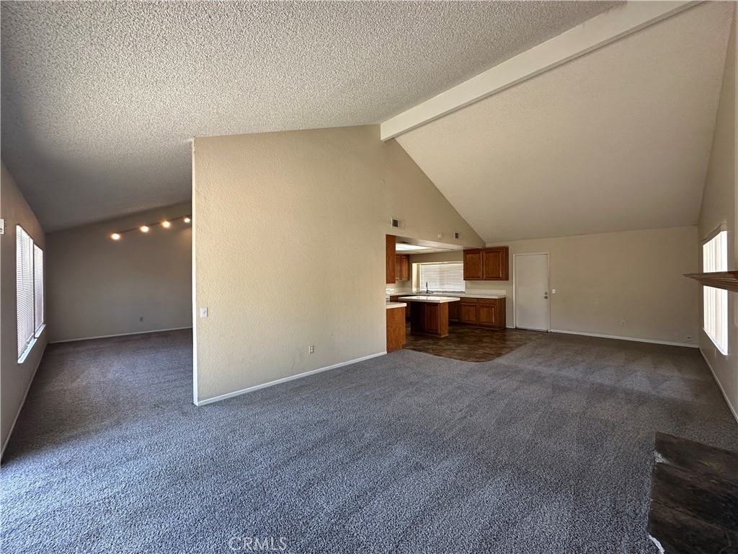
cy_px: 277
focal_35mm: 14
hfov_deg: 102.1
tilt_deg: +1.3
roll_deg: +0.3
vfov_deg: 85.7
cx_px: 369
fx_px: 298
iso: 125
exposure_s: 1/99
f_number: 2.2
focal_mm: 2.22
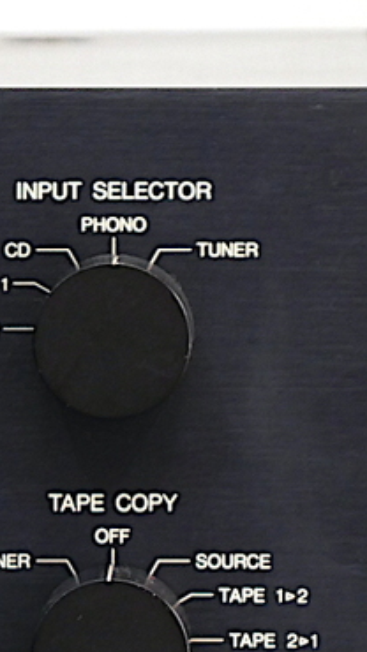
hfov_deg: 2.3
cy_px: 566
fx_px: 9052
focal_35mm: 523
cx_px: -258
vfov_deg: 4.1
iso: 200
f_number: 5.6
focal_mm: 33.2
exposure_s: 1/10
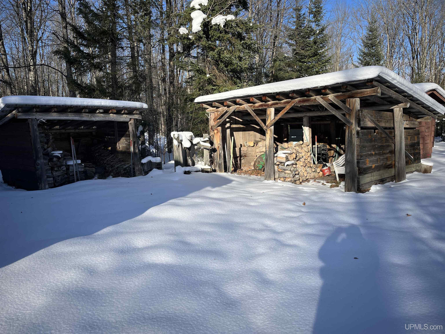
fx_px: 334
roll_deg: +1.4
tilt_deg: -9.5
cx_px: 222
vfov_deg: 53.1
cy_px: 167
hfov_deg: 67.3
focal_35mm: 26
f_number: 1.6
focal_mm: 5.1
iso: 50
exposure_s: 1/2463
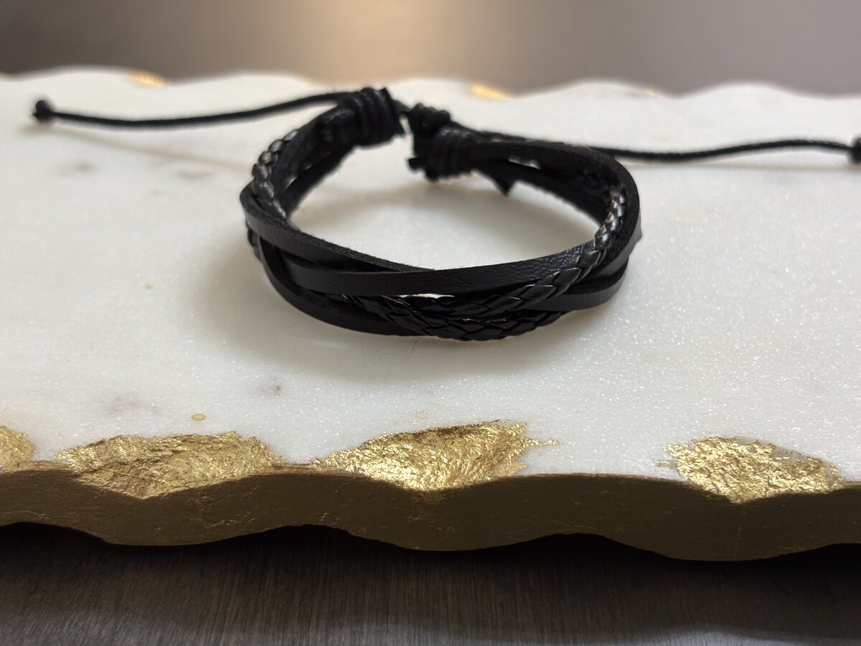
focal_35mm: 52
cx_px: 430
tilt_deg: -29.4
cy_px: 323
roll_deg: -0.5
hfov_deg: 36.8
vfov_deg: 28.0
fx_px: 1293
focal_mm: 5.96
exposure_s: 1/60
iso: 64
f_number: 1.6
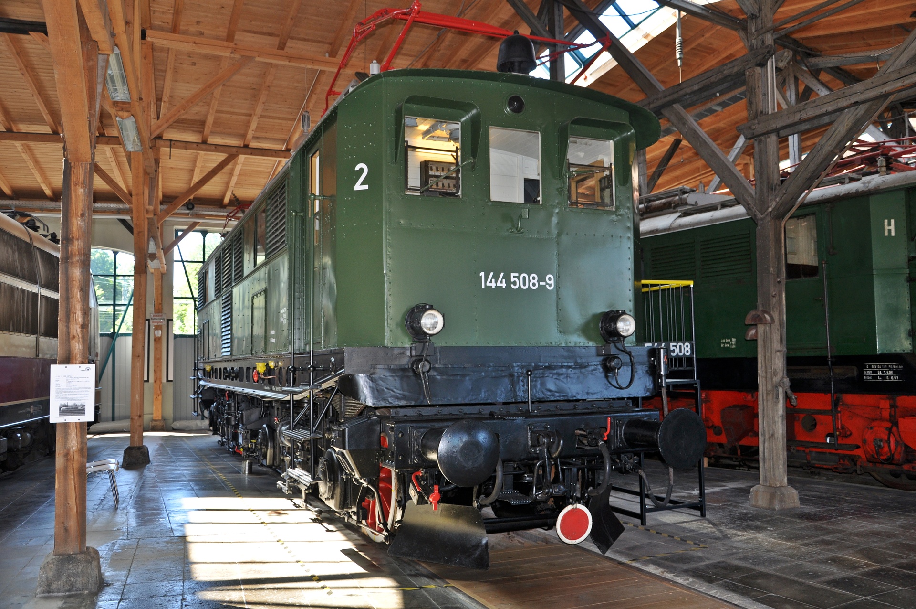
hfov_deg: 59.6
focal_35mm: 32
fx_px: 800
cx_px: 458
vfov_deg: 41.6
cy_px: 304
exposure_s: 1/80
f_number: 3.8
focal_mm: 21
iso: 200
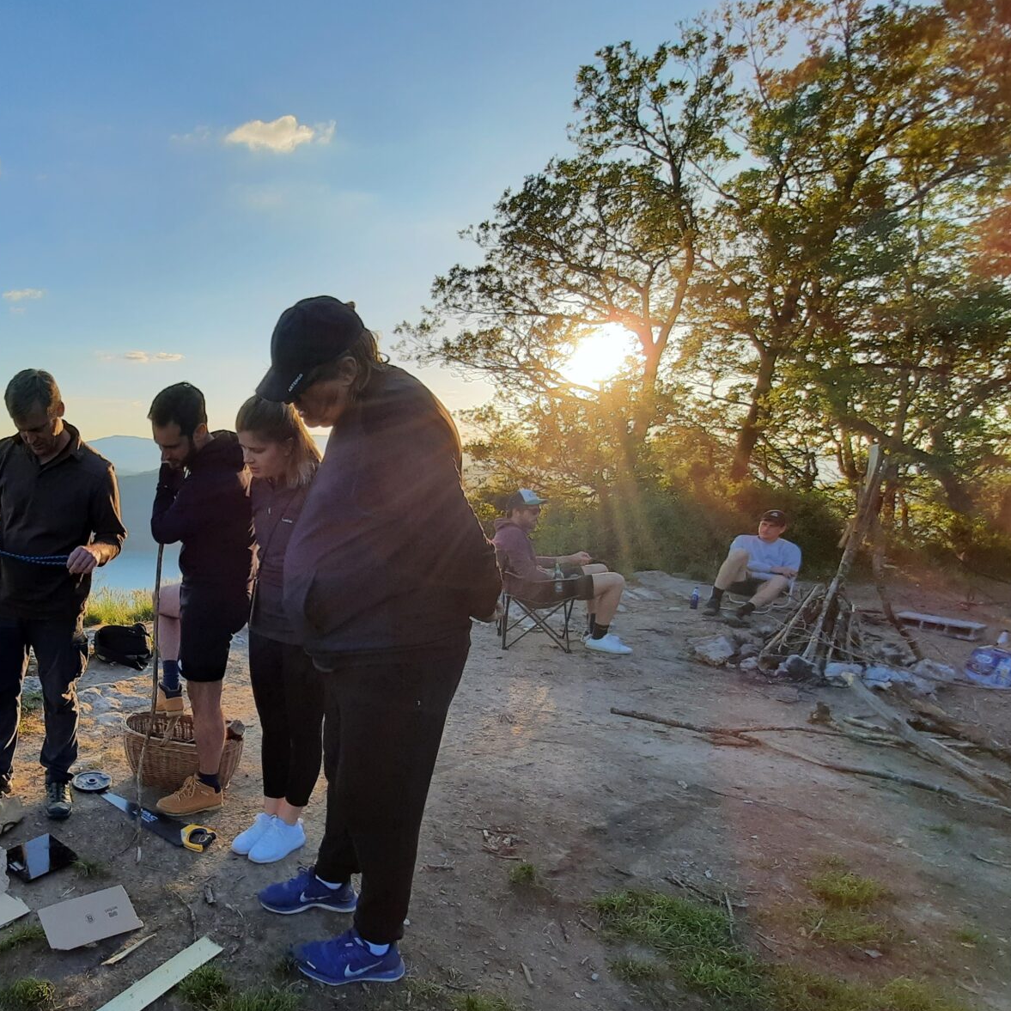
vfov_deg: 73.9
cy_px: 614
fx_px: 661
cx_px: 166
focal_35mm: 20
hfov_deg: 66.1
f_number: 2.2
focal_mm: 1.74
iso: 40
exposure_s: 1/561
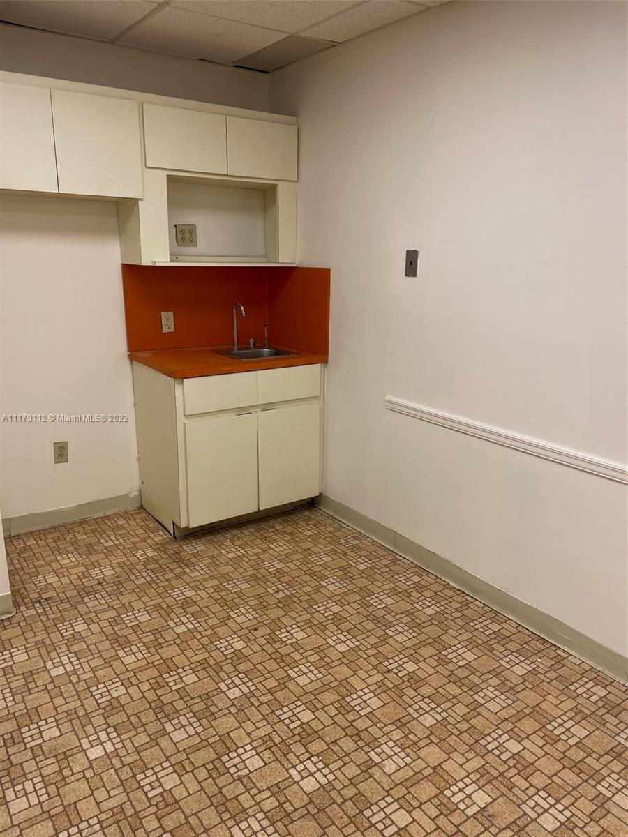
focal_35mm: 26
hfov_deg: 53.1
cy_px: 418
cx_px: 314
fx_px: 629
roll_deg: -2.7
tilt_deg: -14.9
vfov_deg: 67.3
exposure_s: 1/120
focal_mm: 4.2
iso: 50
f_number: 1.6
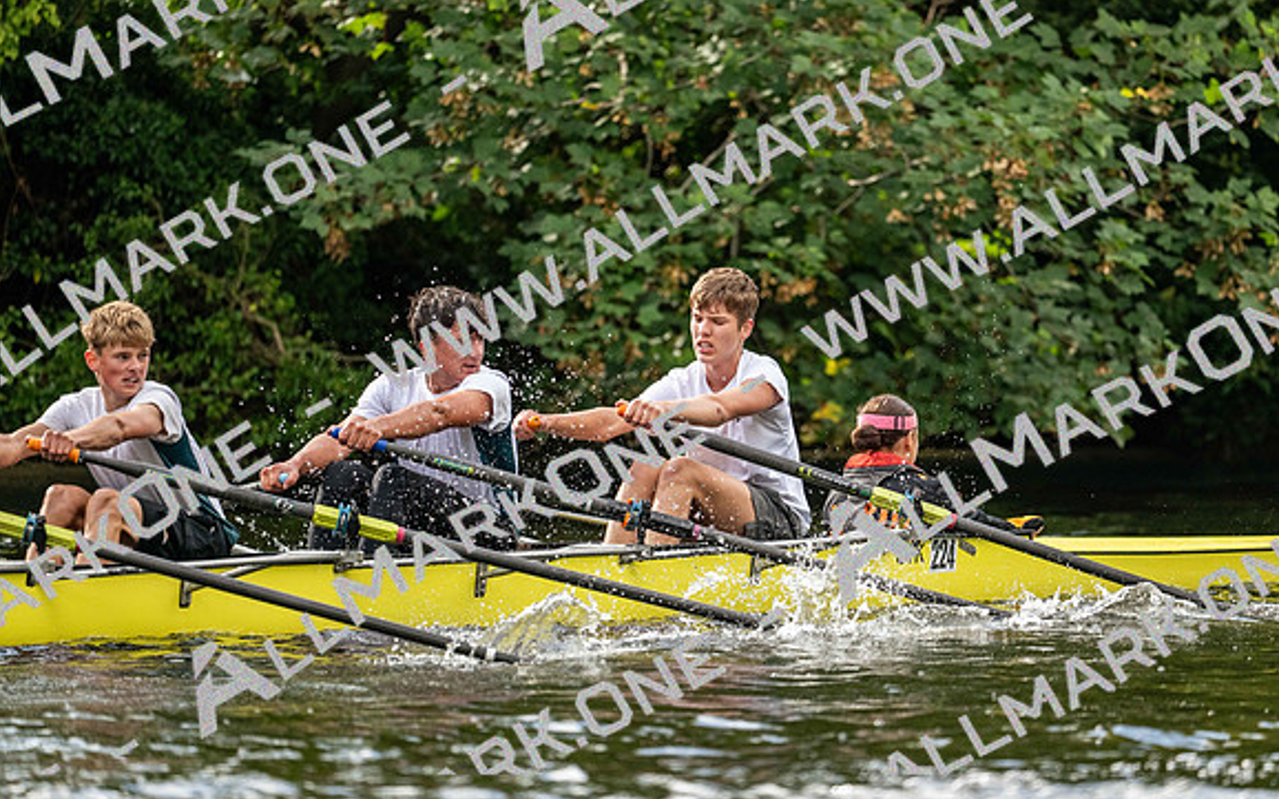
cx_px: 640
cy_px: 396
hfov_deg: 5.1
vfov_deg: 3.2
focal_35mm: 409
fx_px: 14254
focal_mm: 400
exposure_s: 1/2500
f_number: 4.5
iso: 1400
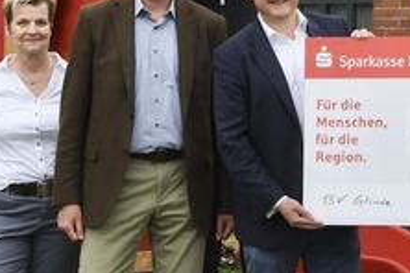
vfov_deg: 9.1
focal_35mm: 150
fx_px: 1713
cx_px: 311
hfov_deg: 13.6
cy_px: 149
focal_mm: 35
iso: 320
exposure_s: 1/100
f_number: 10
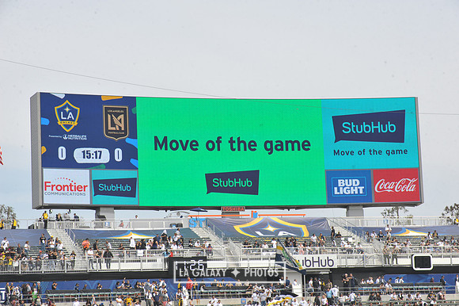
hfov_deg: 17.7
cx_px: 230
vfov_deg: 11.8
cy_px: 153
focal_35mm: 116
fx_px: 1478
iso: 500
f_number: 13
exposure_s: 1/640
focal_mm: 116
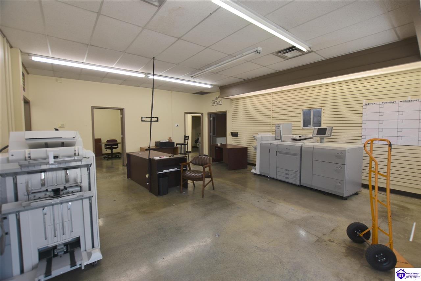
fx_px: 175
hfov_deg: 100.4
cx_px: 210
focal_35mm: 15
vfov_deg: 77.3
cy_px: 140
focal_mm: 10
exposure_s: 1/60
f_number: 4
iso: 100
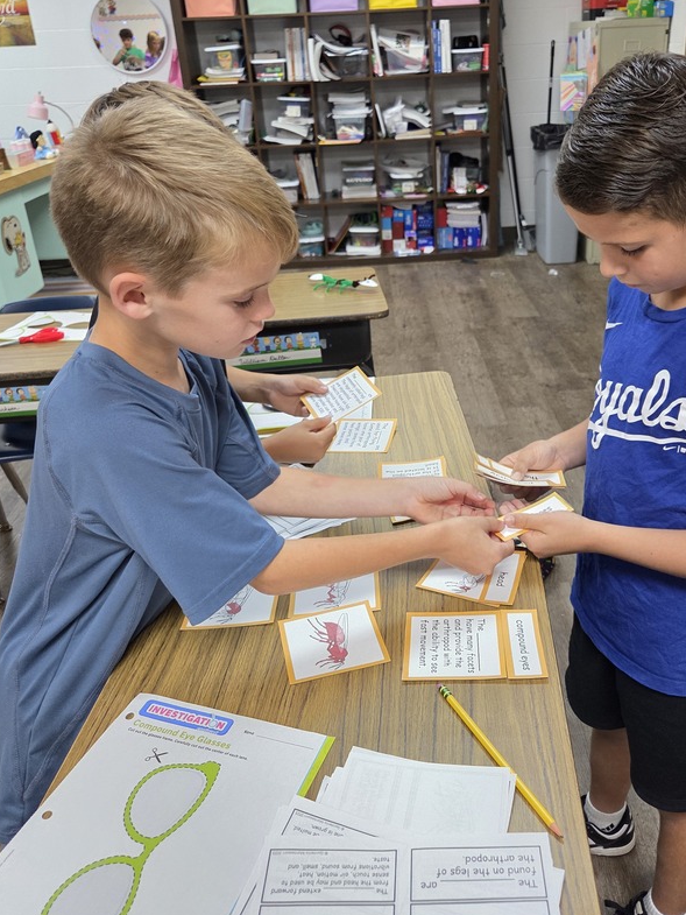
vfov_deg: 59.9
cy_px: 428
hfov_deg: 46.6
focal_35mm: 30
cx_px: 406
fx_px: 792
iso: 250
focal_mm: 5.4
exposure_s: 1/120
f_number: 1.8
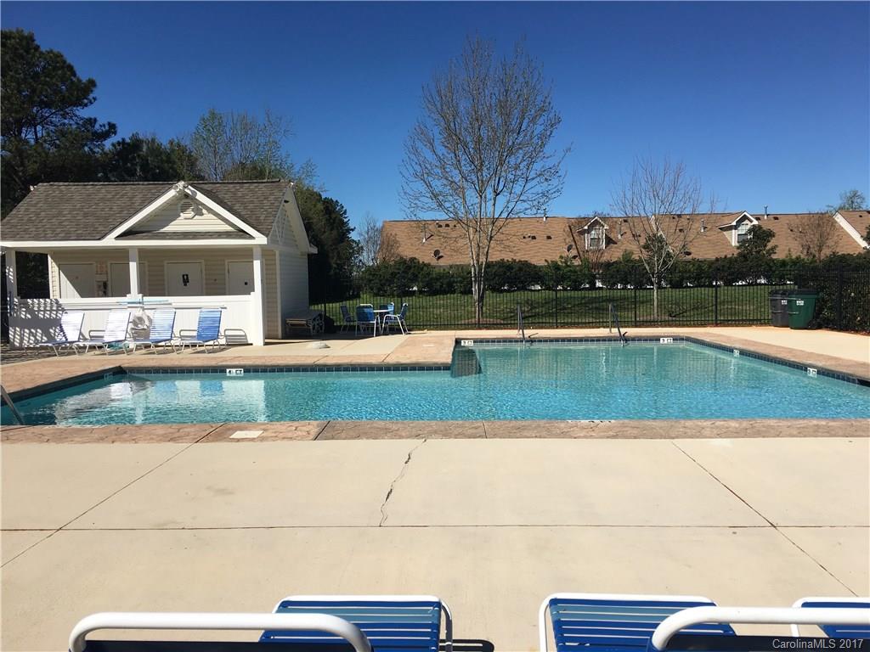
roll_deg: +0.8
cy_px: 326
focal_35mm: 29
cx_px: 435
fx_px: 729
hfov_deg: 61.7
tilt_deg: -3.1
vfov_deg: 48.2
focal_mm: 4.15
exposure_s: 1/2747
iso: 25
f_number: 2.2
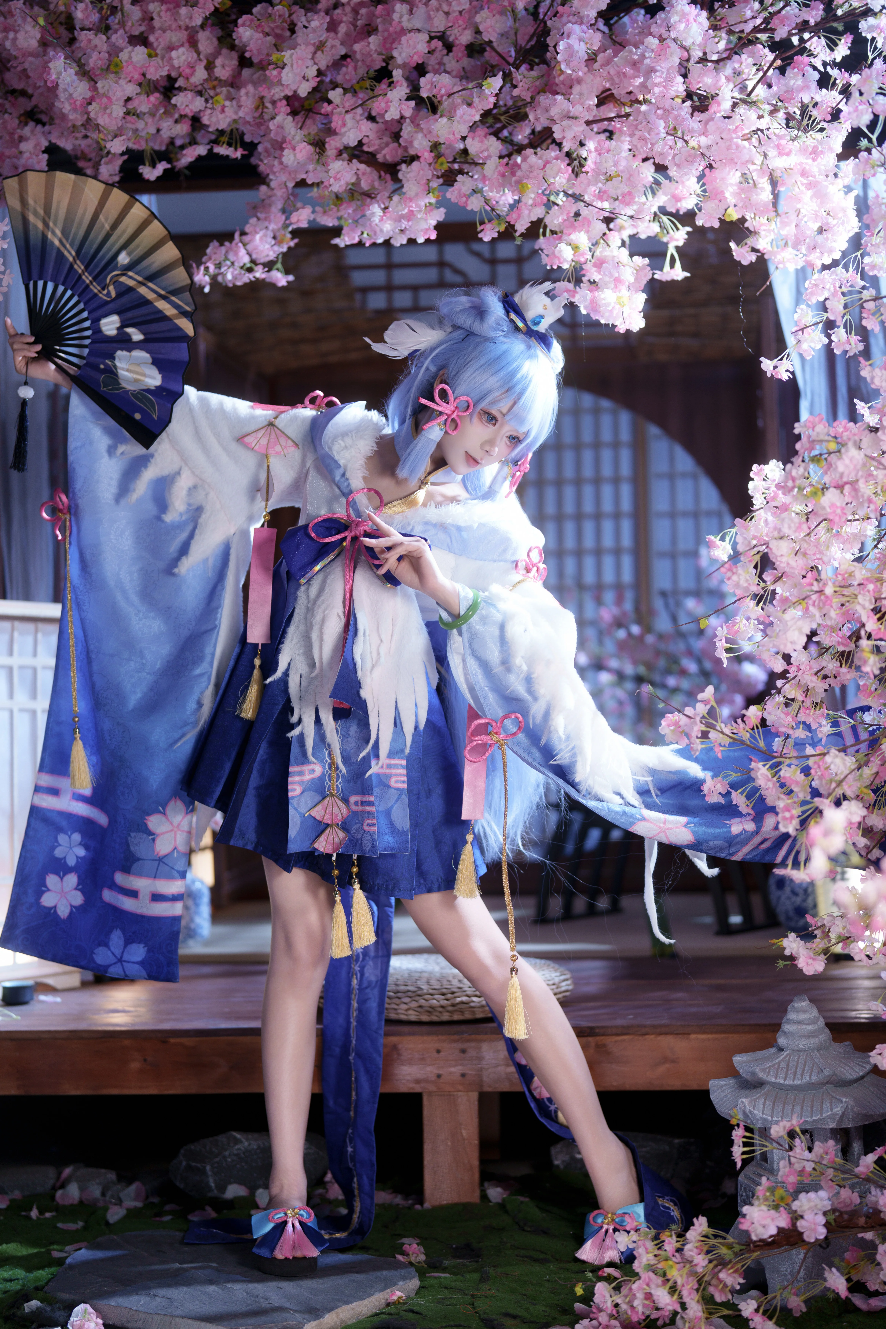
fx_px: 1846
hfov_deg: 27.0
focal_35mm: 50
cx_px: 443
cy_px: 664
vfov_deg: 39.6
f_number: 1.4
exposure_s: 1/400
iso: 200
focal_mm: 50
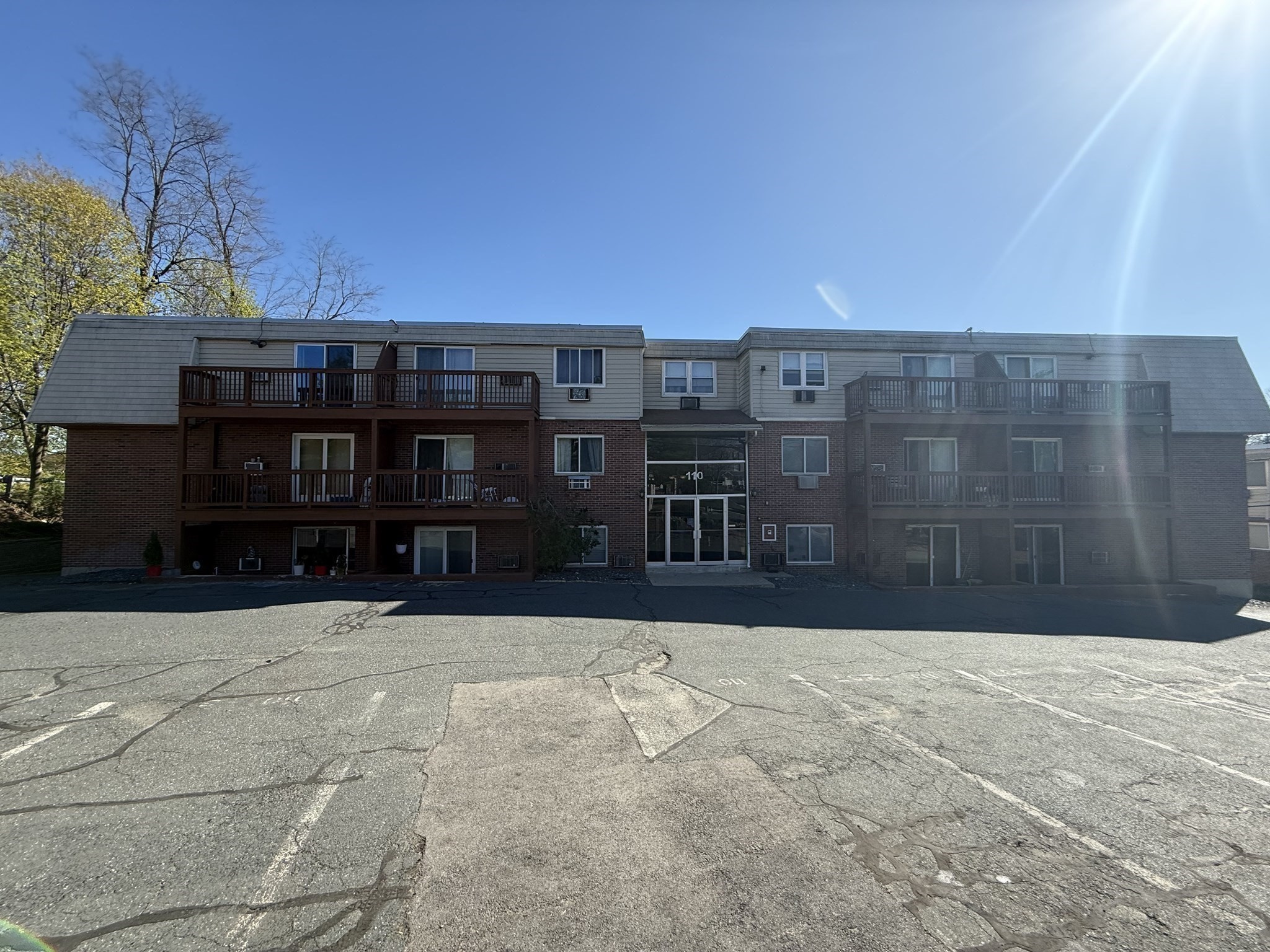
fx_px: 514
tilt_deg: +2.0
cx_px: 635
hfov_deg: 102.1
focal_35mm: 14
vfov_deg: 85.7
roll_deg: +0.9
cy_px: 476
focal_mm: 2.22
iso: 64
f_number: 2.2
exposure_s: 1/1211
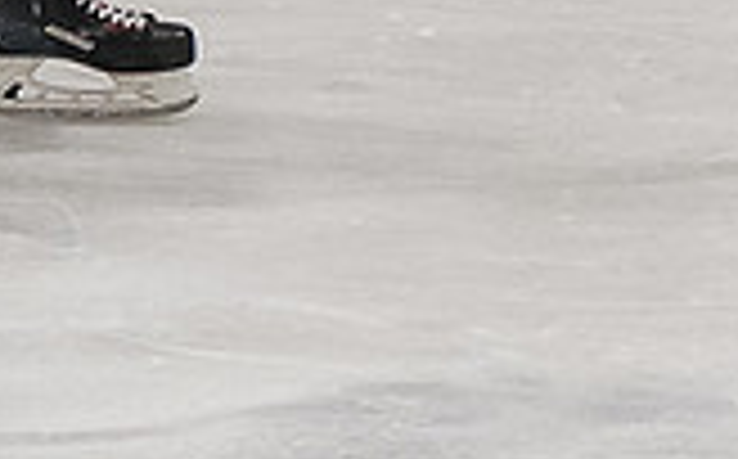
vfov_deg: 1.5
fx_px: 17193
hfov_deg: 2.5
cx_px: 87
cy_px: -474
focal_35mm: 856
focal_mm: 78
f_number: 3.2
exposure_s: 1/800
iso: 2500
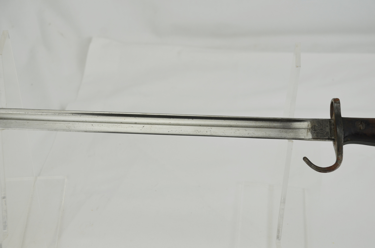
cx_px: 188
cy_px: 124
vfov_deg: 18.8
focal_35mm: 72
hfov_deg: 28.1
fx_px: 748
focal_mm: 48
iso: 200
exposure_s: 1/160
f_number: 6.3
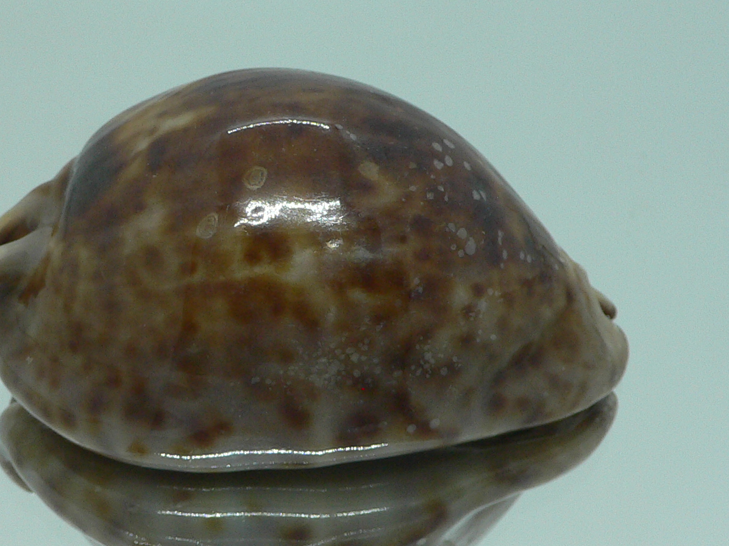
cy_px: 298
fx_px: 1243
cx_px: 294
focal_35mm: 59
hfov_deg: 32.6
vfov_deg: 24.8
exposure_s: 1/60
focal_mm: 4.6
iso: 100
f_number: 2.8
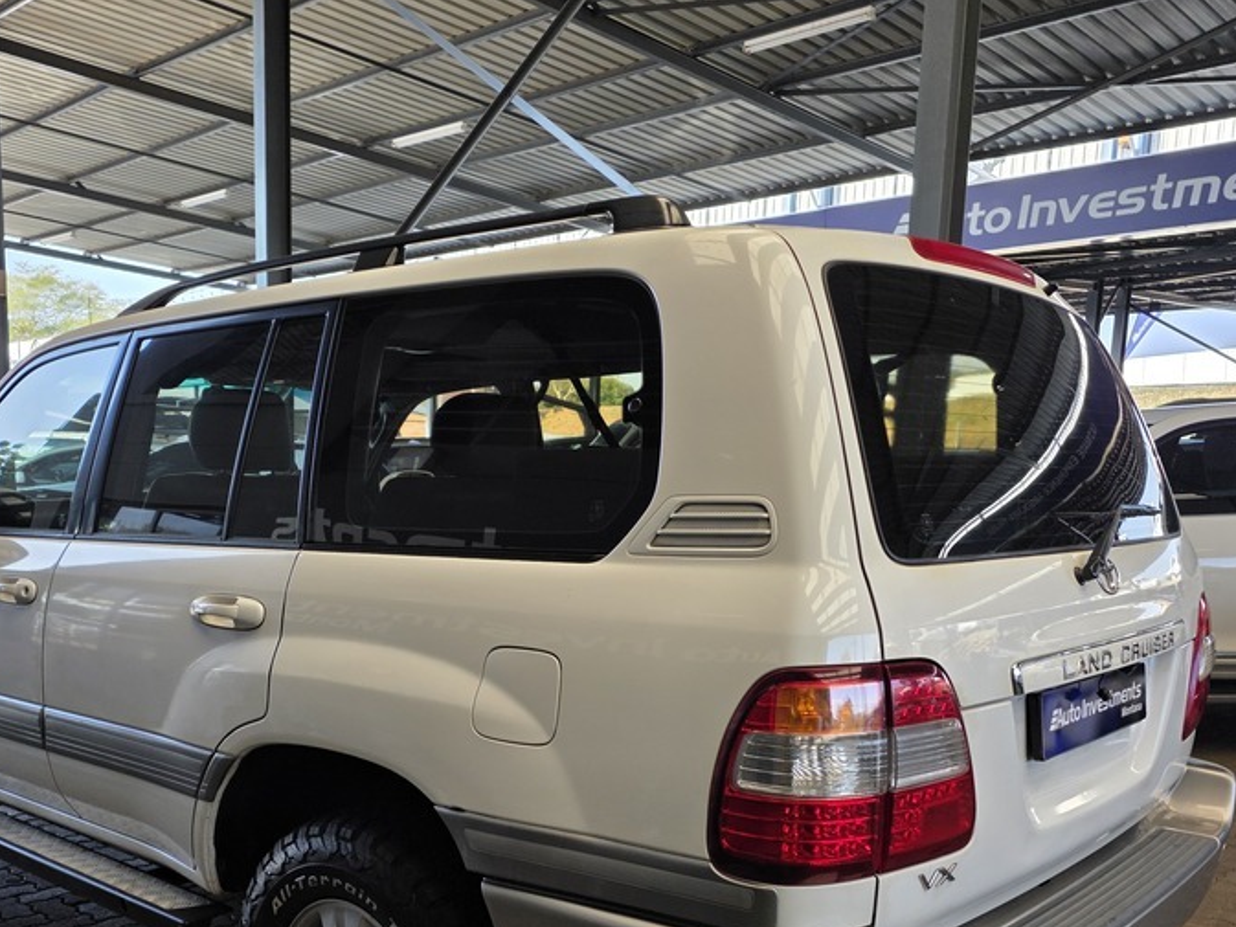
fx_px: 1250
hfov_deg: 52.5
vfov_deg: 39.8
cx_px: 538
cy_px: 672
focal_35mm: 35
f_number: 1.7
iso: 40
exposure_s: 1/359
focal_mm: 6.25
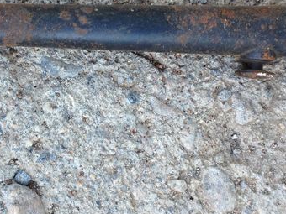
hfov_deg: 18.9
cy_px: 76
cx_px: 63
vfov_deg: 14.3
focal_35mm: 103
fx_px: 851
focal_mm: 4.28
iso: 50
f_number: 2.4
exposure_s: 1/60
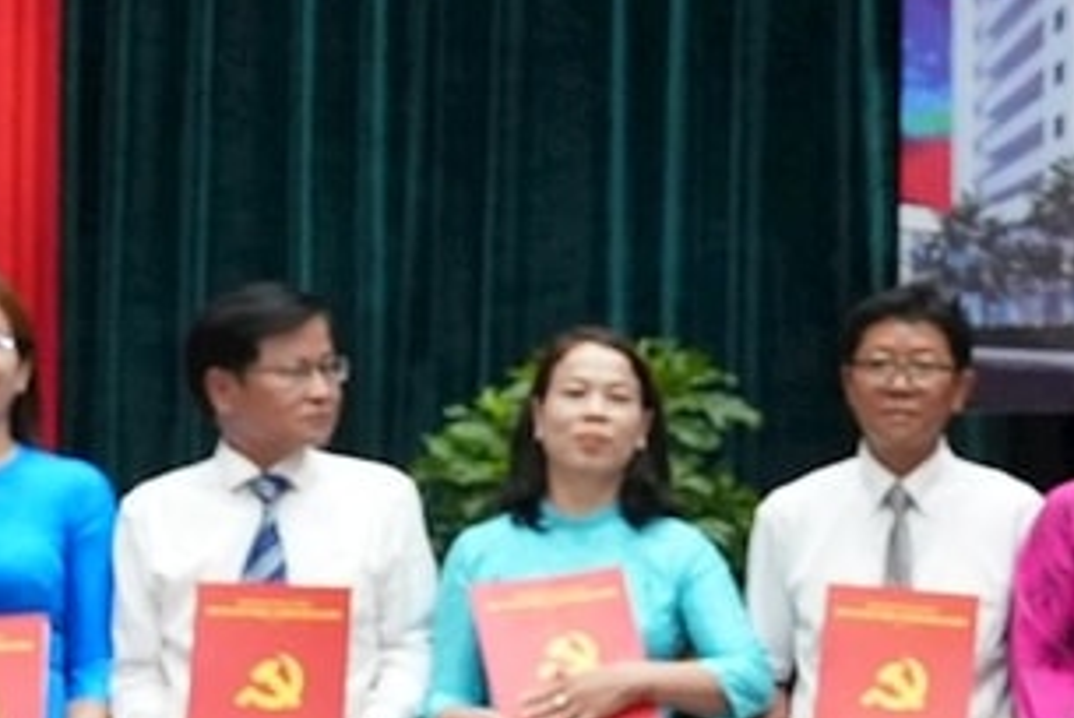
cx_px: 2078
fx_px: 6958
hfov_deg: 8.4
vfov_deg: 5.9
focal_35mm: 233
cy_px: 297
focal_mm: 37
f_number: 5
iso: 3200
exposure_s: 1/50
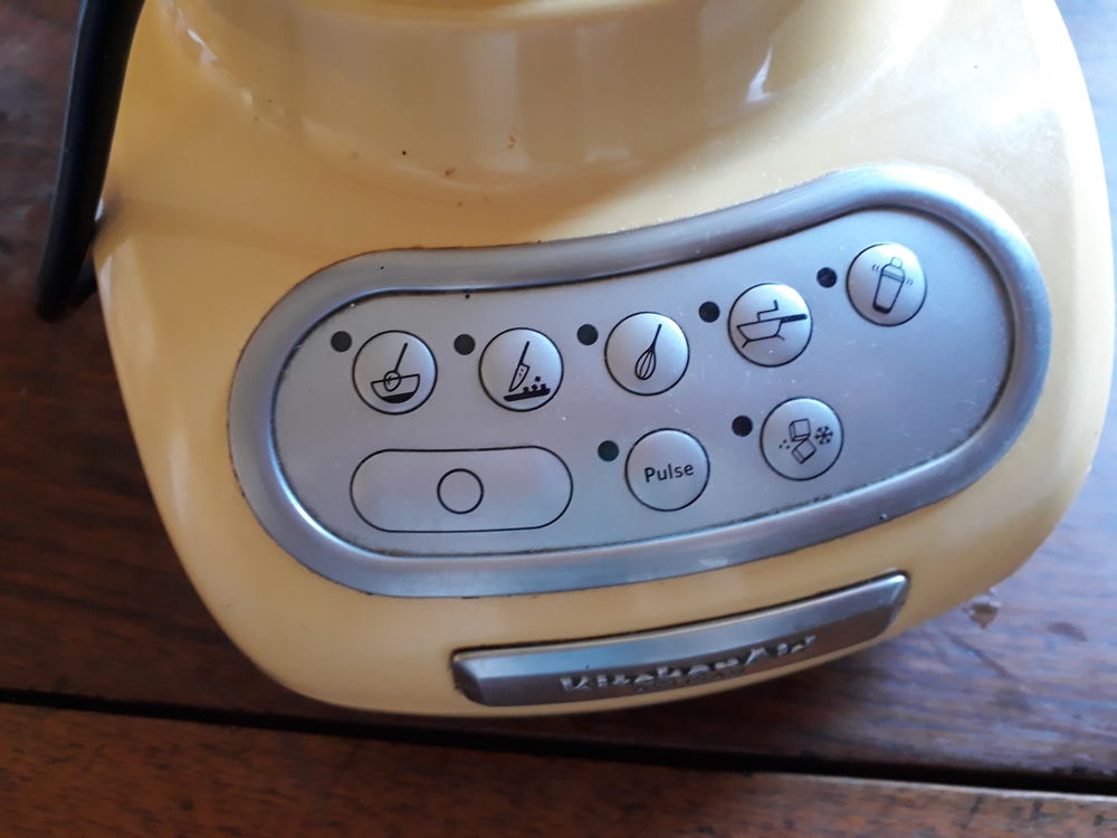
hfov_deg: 65.3
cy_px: 419
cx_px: 558
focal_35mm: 27
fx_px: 871
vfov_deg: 51.4
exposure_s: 1/17
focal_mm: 3.6
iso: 200
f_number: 1.9
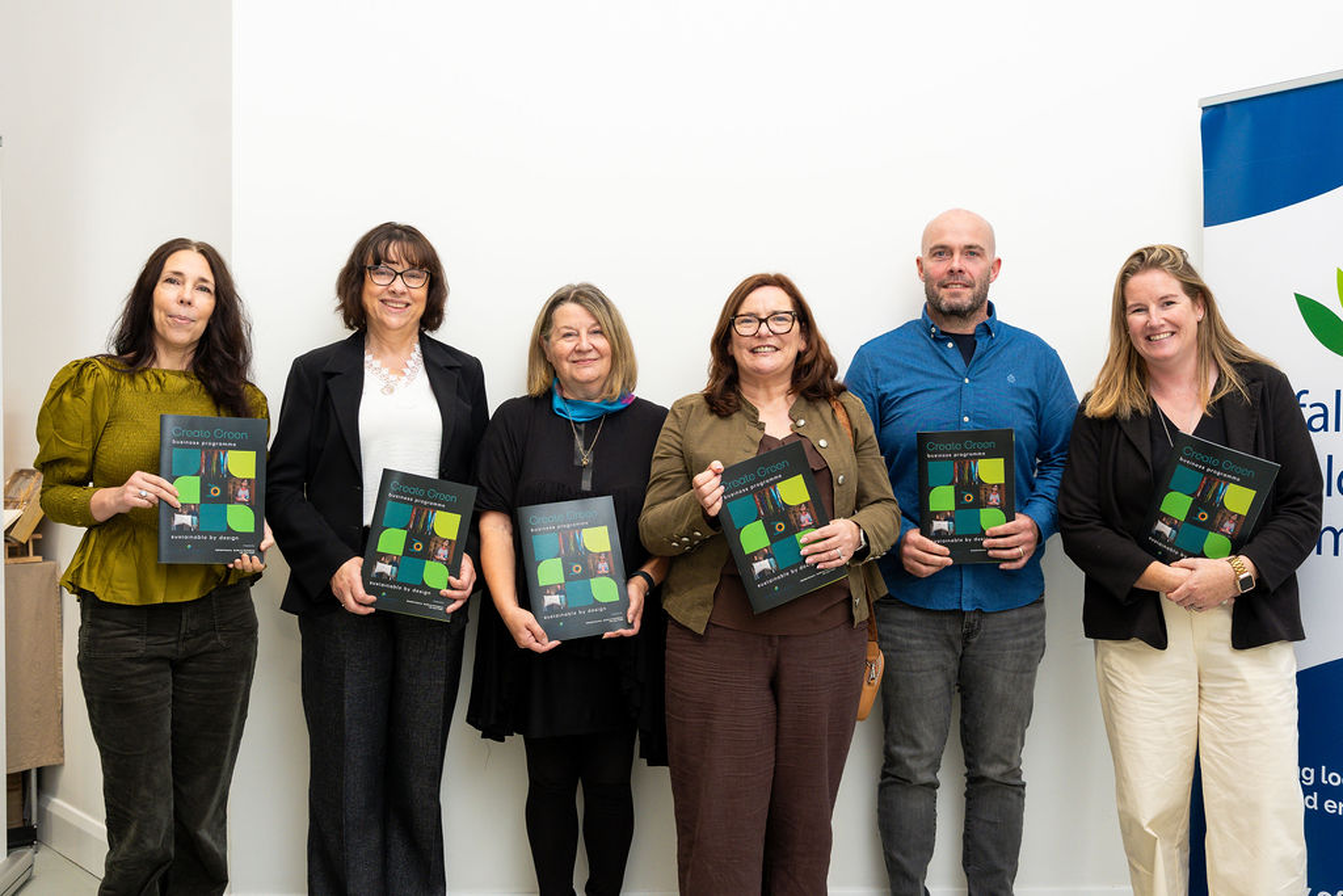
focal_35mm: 39
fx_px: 1467
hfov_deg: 49.2
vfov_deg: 33.9
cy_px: 461
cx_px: 670
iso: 400
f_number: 4
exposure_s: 1/250
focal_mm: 31.6
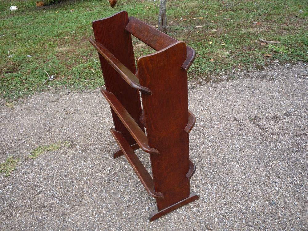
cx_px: 154
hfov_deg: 60.0
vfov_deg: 46.8
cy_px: 116
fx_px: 267
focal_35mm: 30
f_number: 3.3
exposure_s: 1/100
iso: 100
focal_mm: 5.2
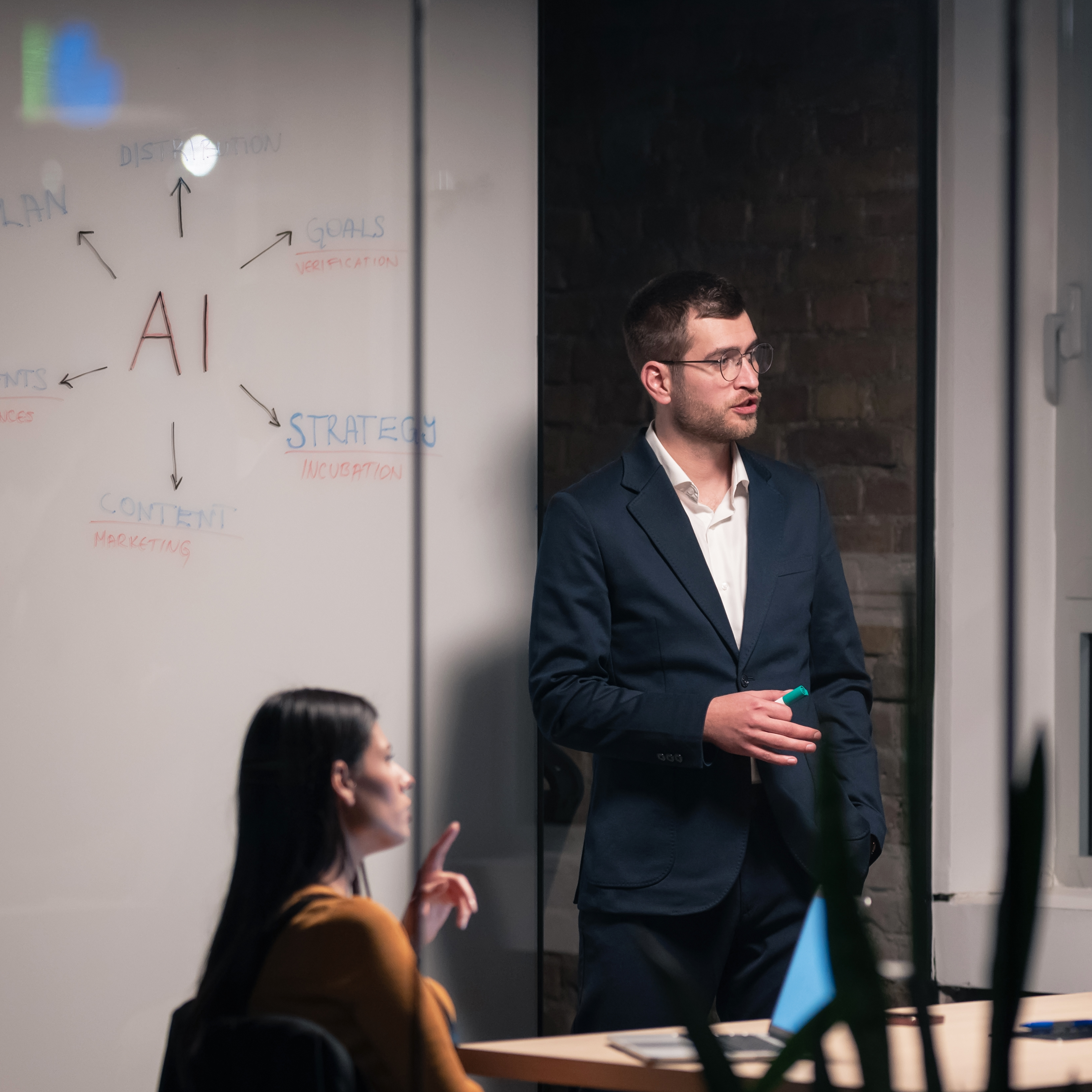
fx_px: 6460
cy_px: 720
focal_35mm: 181
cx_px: 1059
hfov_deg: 9.6
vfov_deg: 9.7
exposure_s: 1/200
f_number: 1.4
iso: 800
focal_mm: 85
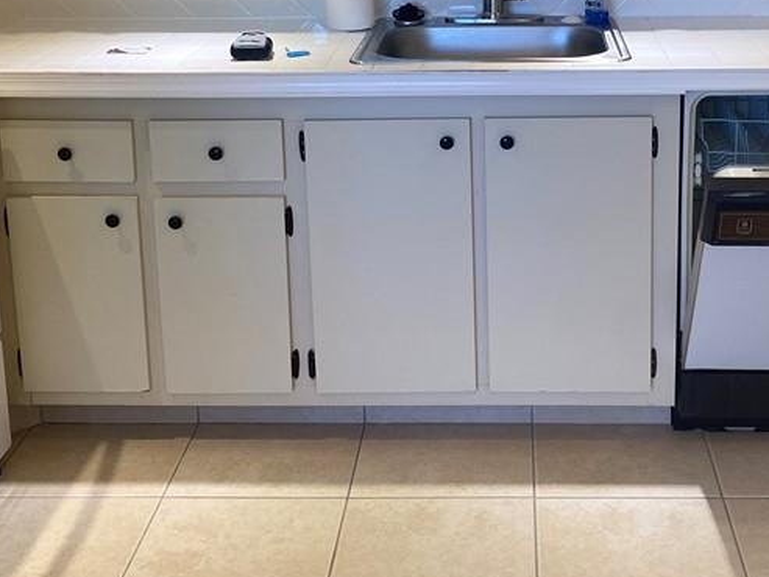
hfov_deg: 35.3
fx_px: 1200
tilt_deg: -12.1
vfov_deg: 26.1
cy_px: 51
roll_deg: -0.1
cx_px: 487
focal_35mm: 54
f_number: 1.8
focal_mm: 4.25
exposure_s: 1/120
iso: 80
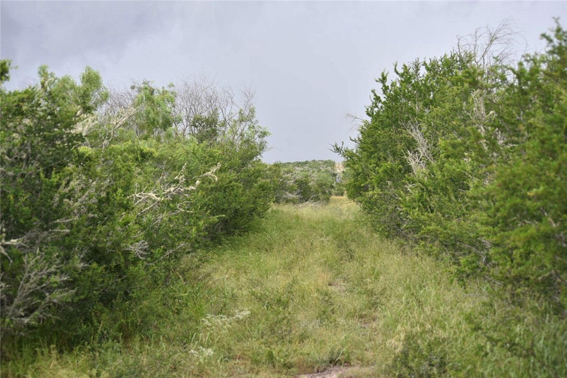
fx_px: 1102
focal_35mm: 70
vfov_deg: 19.5
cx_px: 284
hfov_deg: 28.8
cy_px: 189
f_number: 5.6
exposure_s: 1/400
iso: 200
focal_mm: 70
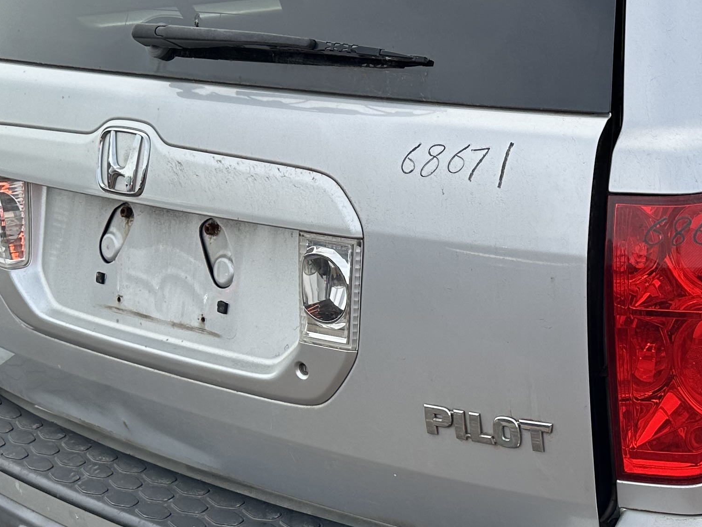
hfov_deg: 29.1
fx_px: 1298
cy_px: 285
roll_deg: +0.7
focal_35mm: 64
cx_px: 621
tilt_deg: -15.7
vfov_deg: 22.9
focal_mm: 6.86
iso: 80
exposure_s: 1/2591
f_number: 1.78
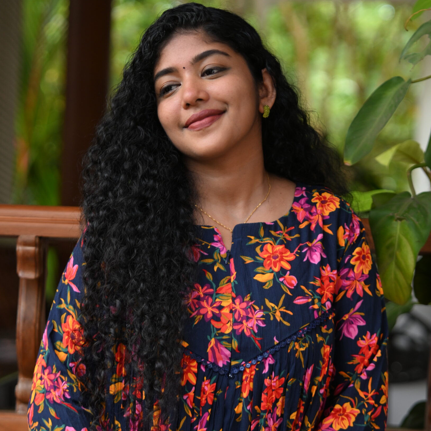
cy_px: 254
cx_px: 222
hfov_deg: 11.7
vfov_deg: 11.7
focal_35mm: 150
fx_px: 2108
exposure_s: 1/125
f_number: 2.8
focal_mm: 75
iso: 400
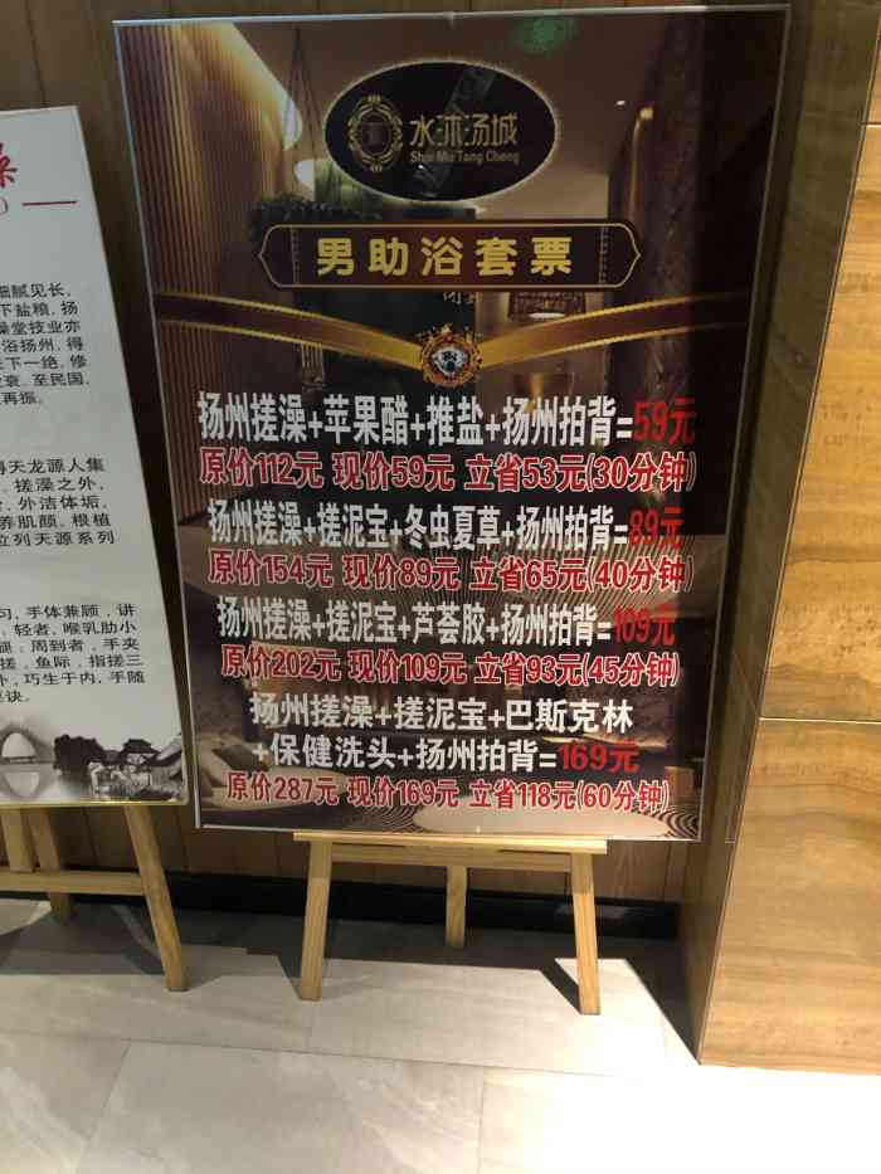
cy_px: 587
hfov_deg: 49.8
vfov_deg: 63.4
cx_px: 440
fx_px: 950
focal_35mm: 28
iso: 100
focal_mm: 4
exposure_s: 1/4
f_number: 1.8
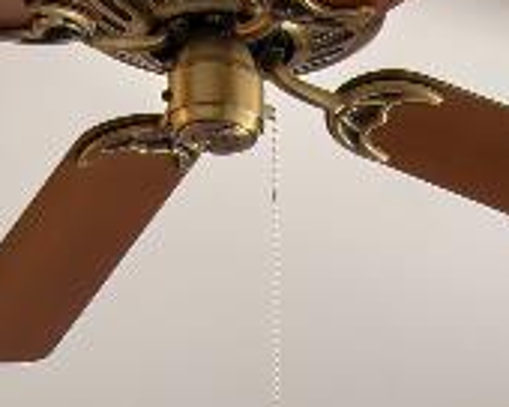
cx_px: 542
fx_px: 2621
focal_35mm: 174
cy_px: 1320
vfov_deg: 7.5
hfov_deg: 11.0
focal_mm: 14
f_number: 3.5
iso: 100
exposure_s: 1/50
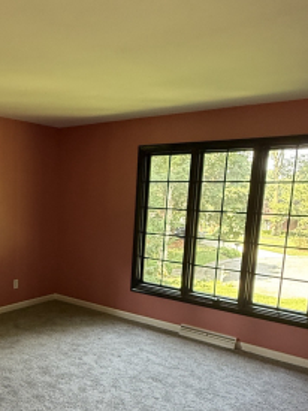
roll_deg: -2.1
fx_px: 404
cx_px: 55
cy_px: 270
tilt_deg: -10.5
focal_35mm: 34
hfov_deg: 39.8
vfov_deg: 53.1
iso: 320
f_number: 2.2
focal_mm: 2.22
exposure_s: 1/99
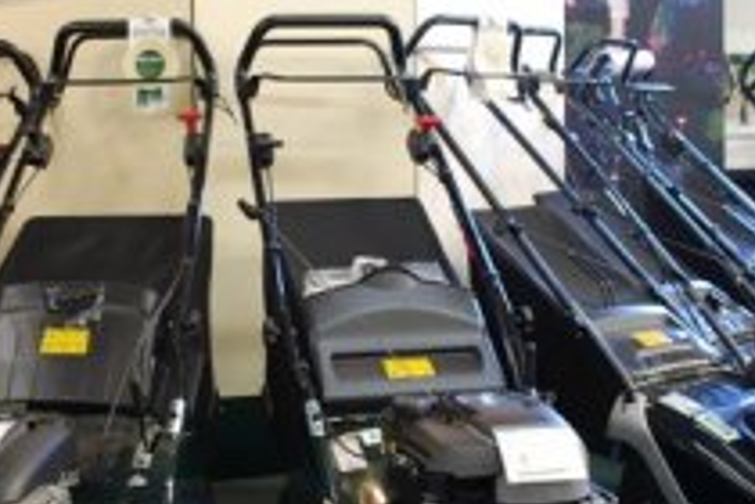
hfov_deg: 30.4
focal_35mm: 66
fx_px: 1384
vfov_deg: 20.6
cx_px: 277
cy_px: 207
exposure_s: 1/2.5
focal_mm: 18
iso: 100
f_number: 4
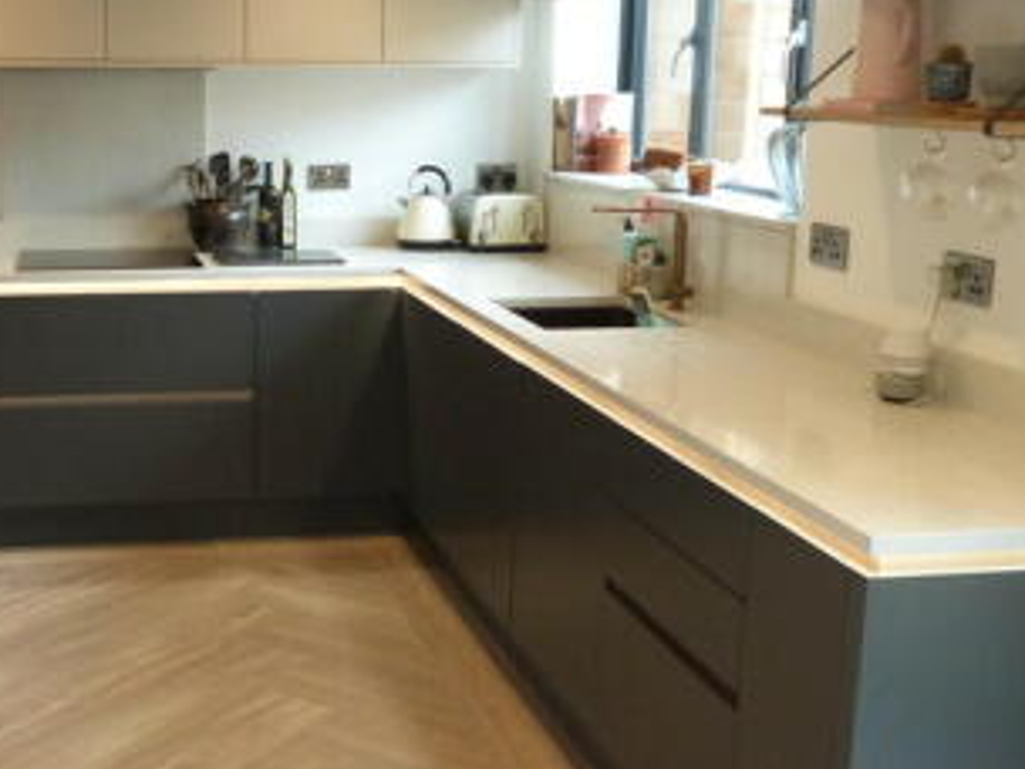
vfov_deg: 30.3
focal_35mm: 48
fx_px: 1421
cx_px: 258
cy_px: 356
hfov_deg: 38.6
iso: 250
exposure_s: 1/60
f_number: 2.8
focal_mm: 4.5
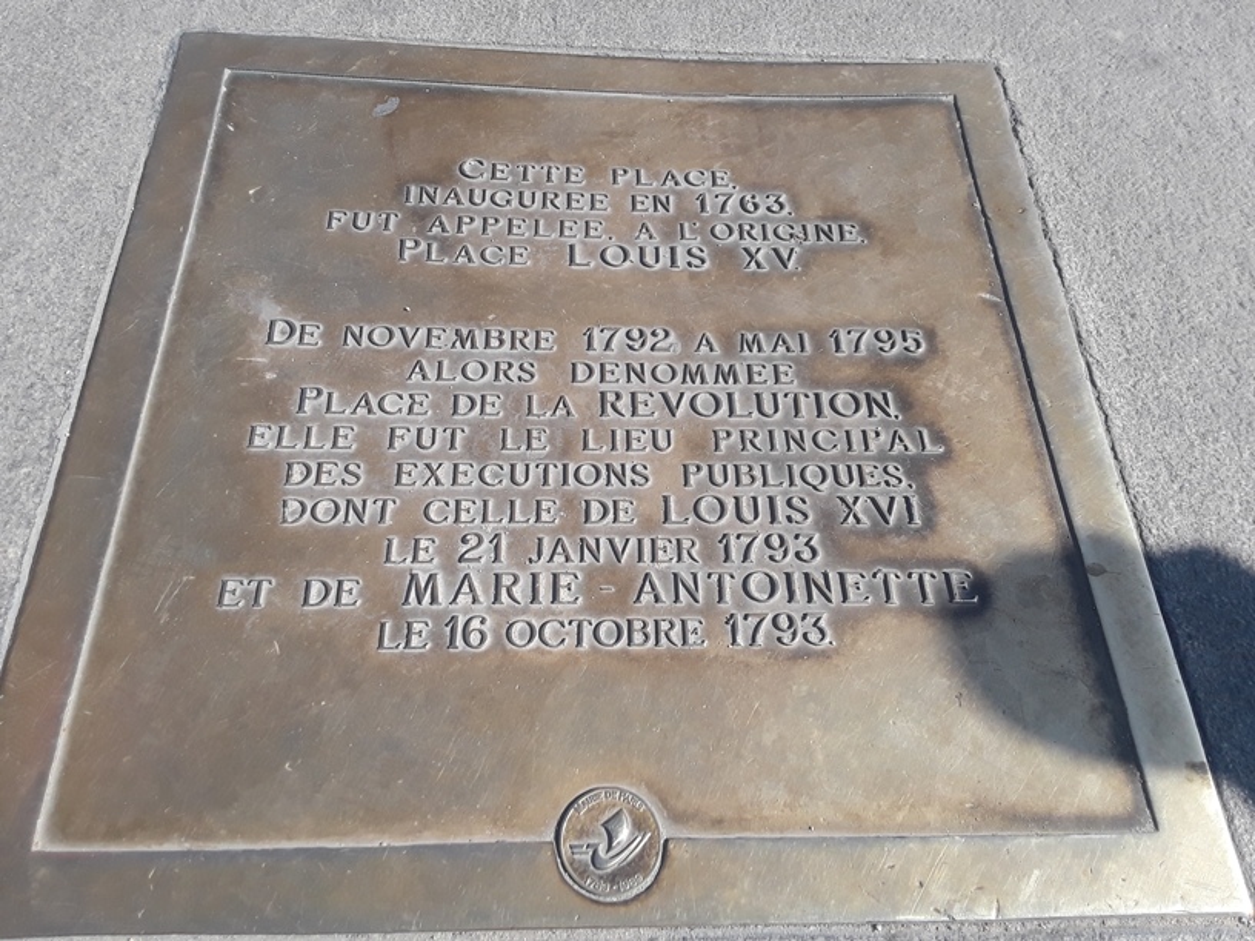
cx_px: 628
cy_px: 470
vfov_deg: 49.7
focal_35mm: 28
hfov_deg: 63.4
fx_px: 1015
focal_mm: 2.9
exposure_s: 1/1186
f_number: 1.9
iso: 40
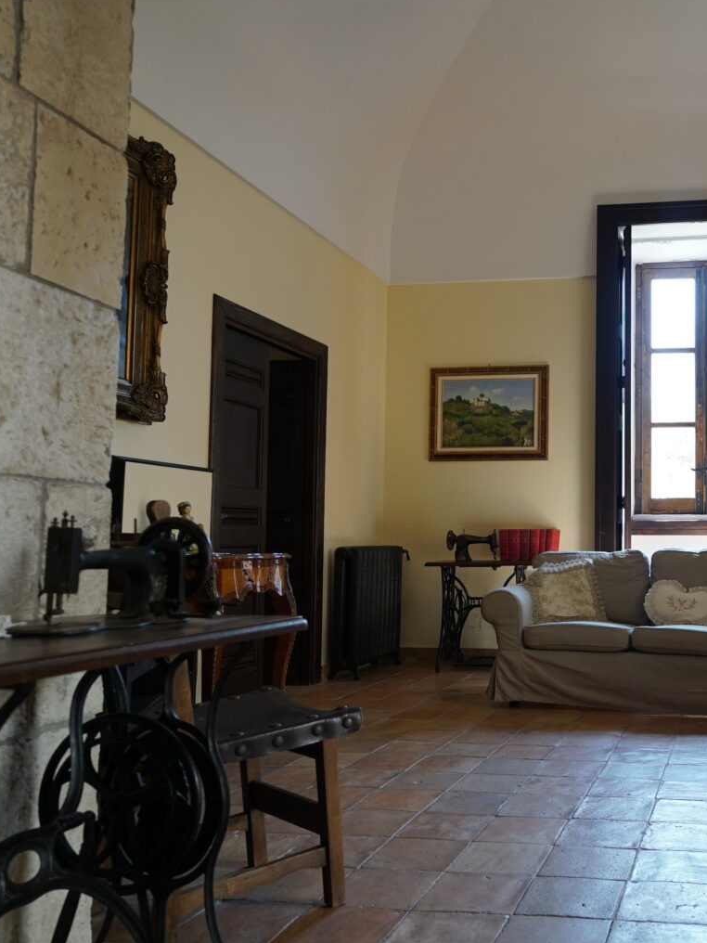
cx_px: 628
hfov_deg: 41.0
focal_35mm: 32
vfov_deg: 56.8
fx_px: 871
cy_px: 471
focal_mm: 22
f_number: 4
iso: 500
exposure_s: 1/160
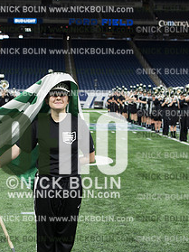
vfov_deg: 27.7
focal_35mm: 70
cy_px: 156
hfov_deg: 20.9
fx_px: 510
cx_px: 63
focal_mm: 35
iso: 800
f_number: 3.2
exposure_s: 1/500
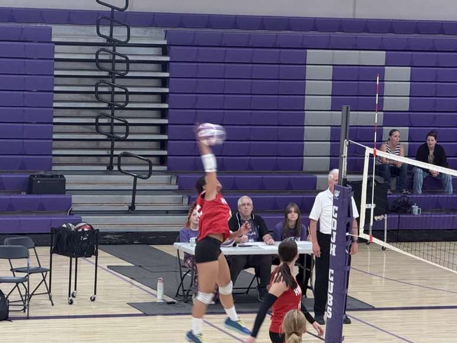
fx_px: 2099
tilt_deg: -4.5
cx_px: 289
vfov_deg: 9.3
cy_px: 188
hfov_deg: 12.4
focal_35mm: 159
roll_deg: -1.9
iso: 320
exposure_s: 1/120
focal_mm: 15.66
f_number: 2.8
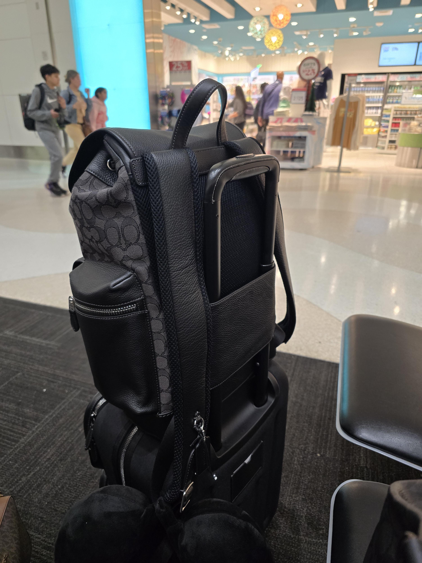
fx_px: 374
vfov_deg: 73.9
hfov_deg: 58.9
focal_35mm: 23
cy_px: 282
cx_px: 211
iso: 400
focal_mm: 6.3
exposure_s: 1/120
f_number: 1.7
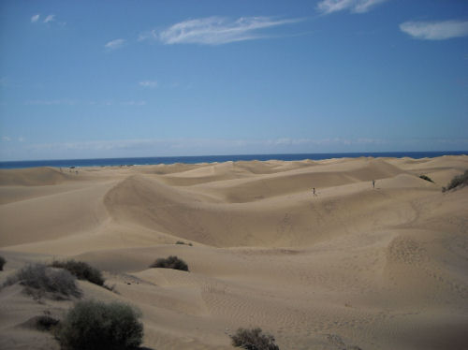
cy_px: 175
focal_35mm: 35
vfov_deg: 40.6
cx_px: 234
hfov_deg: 52.7
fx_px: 473
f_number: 5.6
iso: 64
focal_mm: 5.7
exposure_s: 1/676
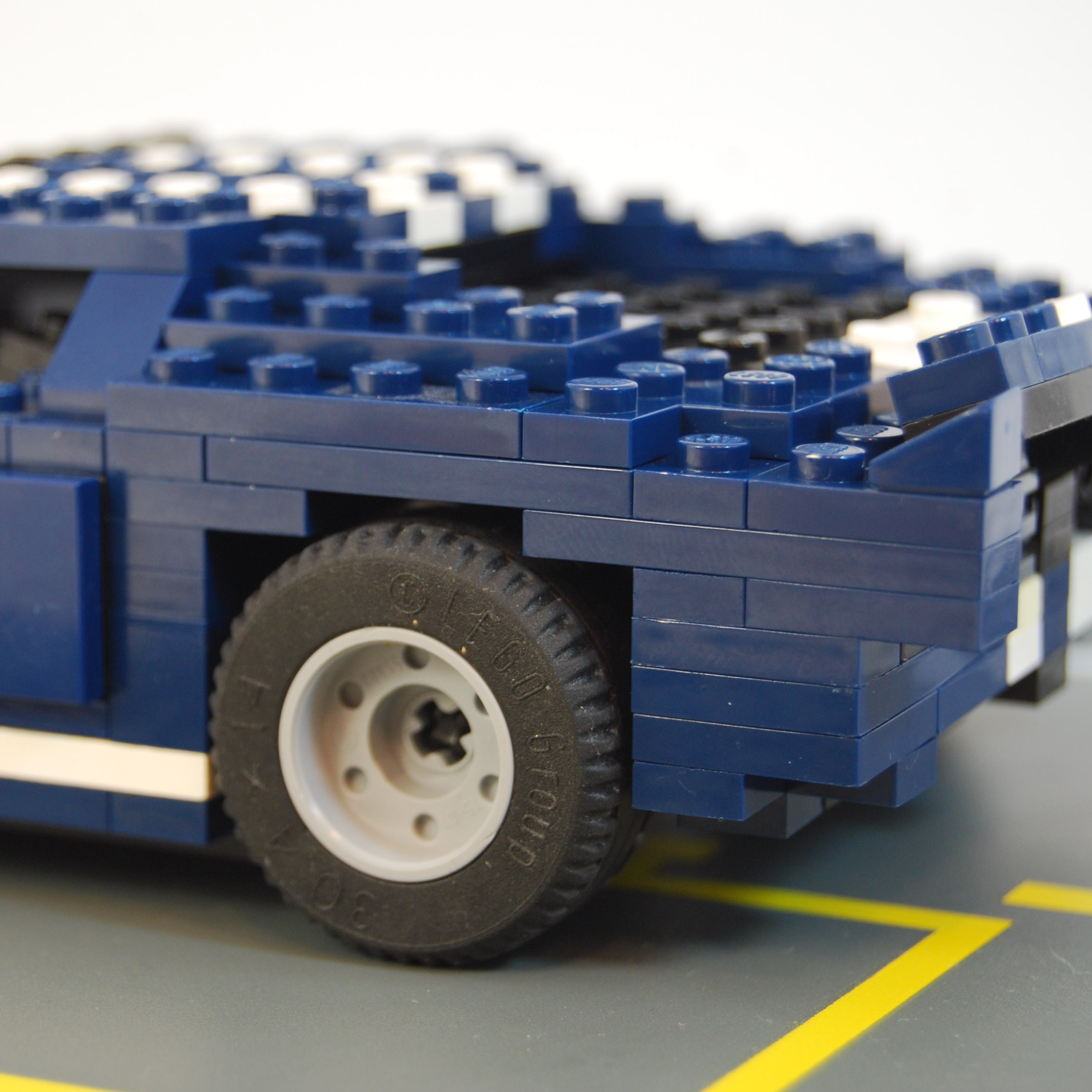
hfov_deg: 16.5
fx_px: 3770
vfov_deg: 16.5
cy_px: 544
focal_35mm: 106
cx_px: 470
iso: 360
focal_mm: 55
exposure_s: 1/60
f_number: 5.6
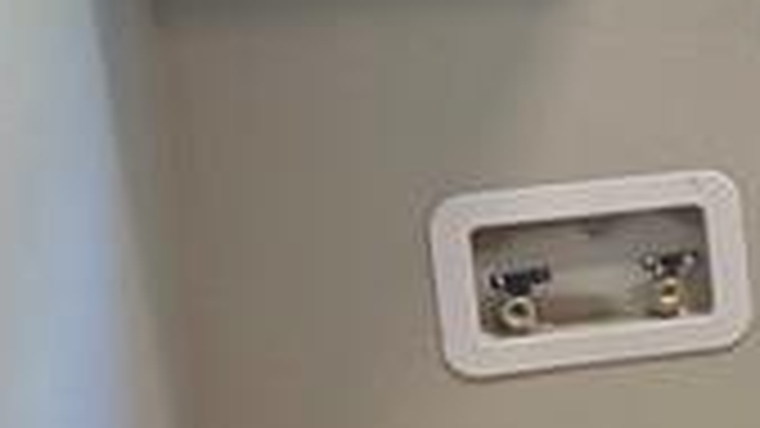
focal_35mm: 158
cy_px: 27
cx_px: 2244
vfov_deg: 7.7
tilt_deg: -4.8
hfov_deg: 10.2
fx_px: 3184
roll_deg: +2.1
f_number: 1.78
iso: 160
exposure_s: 1/120
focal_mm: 6.76
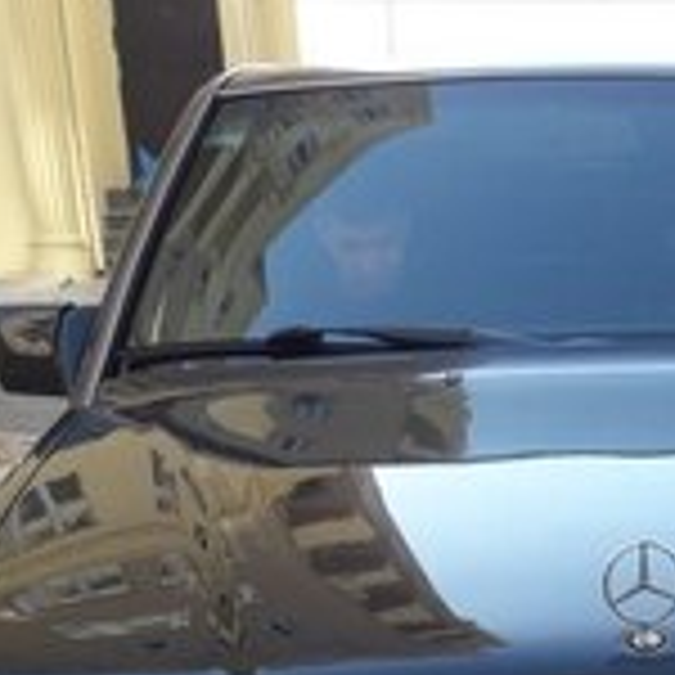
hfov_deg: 20.5
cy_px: 1026
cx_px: 666
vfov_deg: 18.6
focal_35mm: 82
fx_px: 1809
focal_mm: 3.7
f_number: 1.9
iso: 40
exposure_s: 1/308
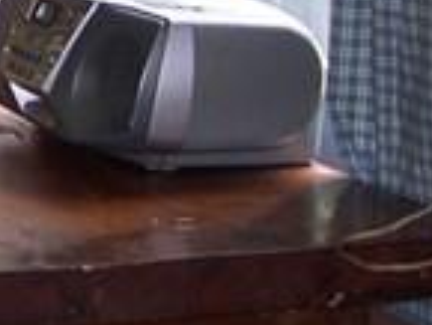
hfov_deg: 7.1
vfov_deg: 5.5
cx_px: -486
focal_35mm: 268
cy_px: -188
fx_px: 3347
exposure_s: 1/30
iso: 100
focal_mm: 8
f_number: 2.8
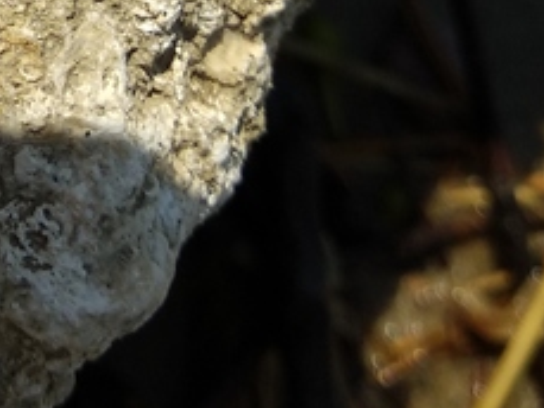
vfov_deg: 13.9
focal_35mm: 97
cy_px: -285
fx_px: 1525
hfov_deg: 18.9
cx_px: -134
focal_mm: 3.81
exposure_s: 1/1541
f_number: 2.2
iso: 100
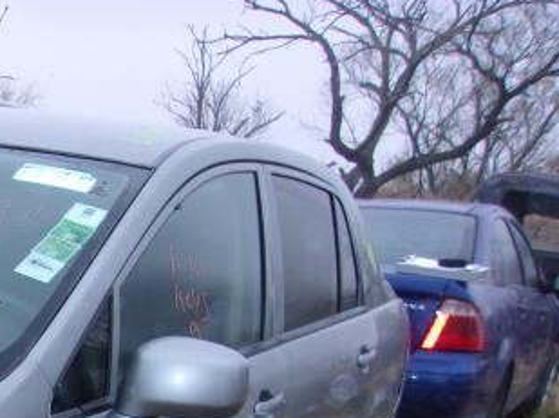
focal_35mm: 70
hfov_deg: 24.4
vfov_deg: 19.8
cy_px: 492
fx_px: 1129
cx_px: -163
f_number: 3
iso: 80
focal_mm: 4.9
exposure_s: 1/280
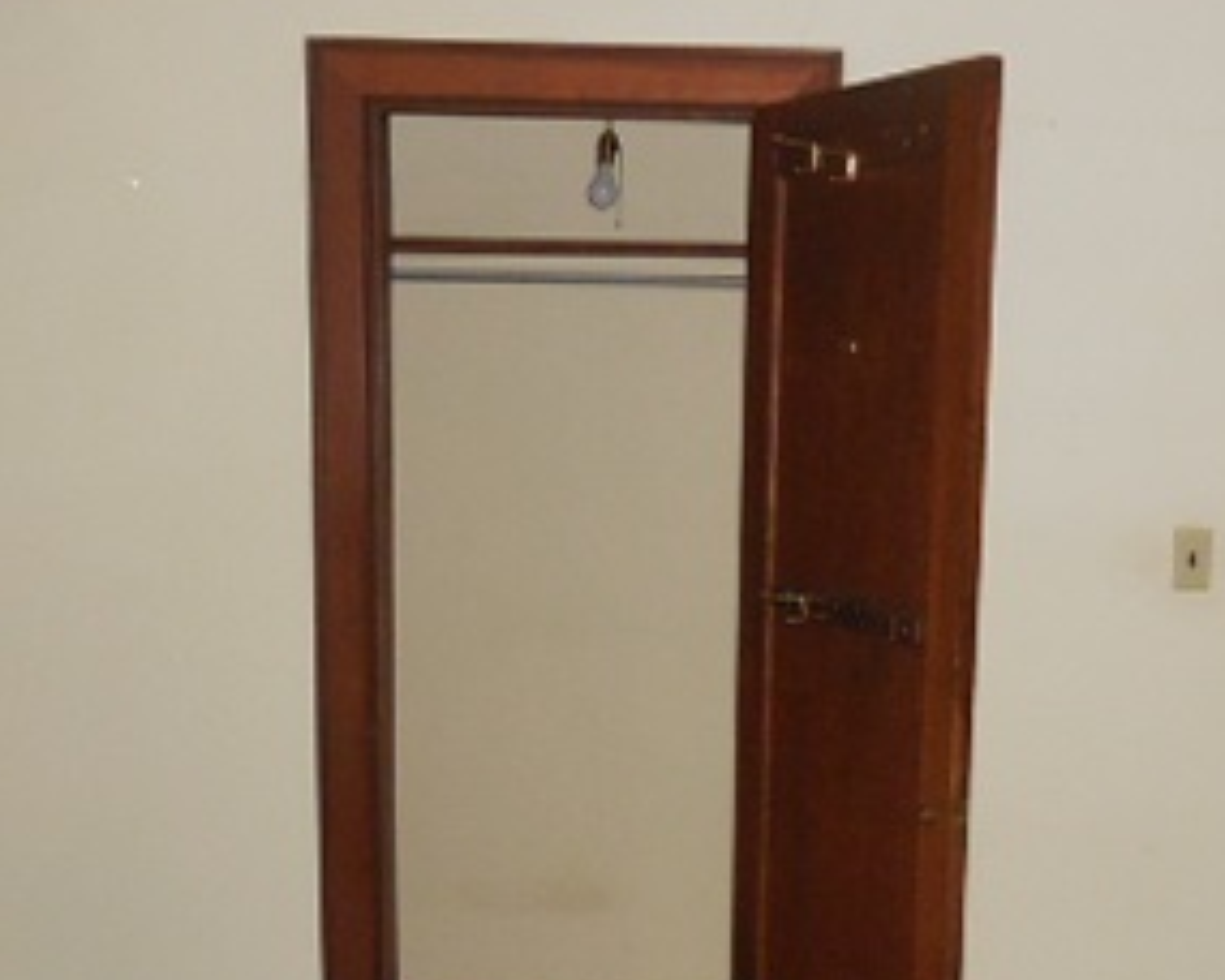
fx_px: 2067
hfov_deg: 32.7
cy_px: 834
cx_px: 821
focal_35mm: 57
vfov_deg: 26.0
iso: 900
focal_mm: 4.6
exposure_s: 1/25
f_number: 3.5
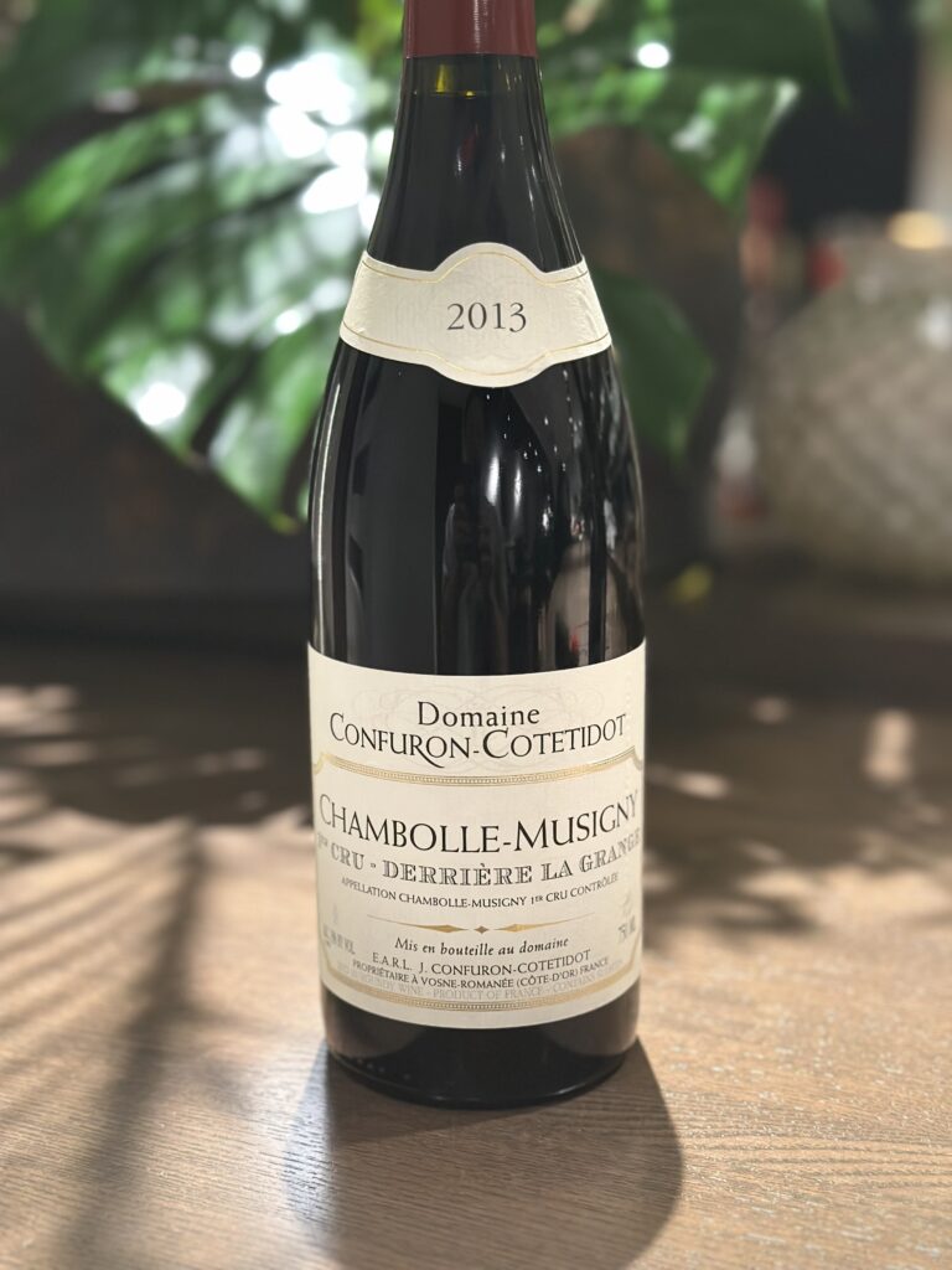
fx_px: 1760
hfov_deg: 30.3
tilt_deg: -12.1
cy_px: 635
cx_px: 476
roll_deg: +0.0
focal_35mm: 48
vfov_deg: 39.7
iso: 500
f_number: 1.78
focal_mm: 6.86
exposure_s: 1/40
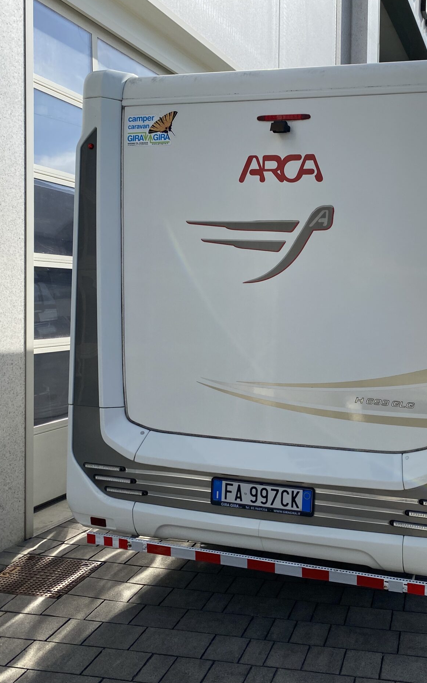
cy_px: 339
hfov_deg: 33.6
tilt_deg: -1.9
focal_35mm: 37
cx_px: 333
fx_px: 689
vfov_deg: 52.7
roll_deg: -0.9
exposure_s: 1/3610
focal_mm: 4.25
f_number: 1.8
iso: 32
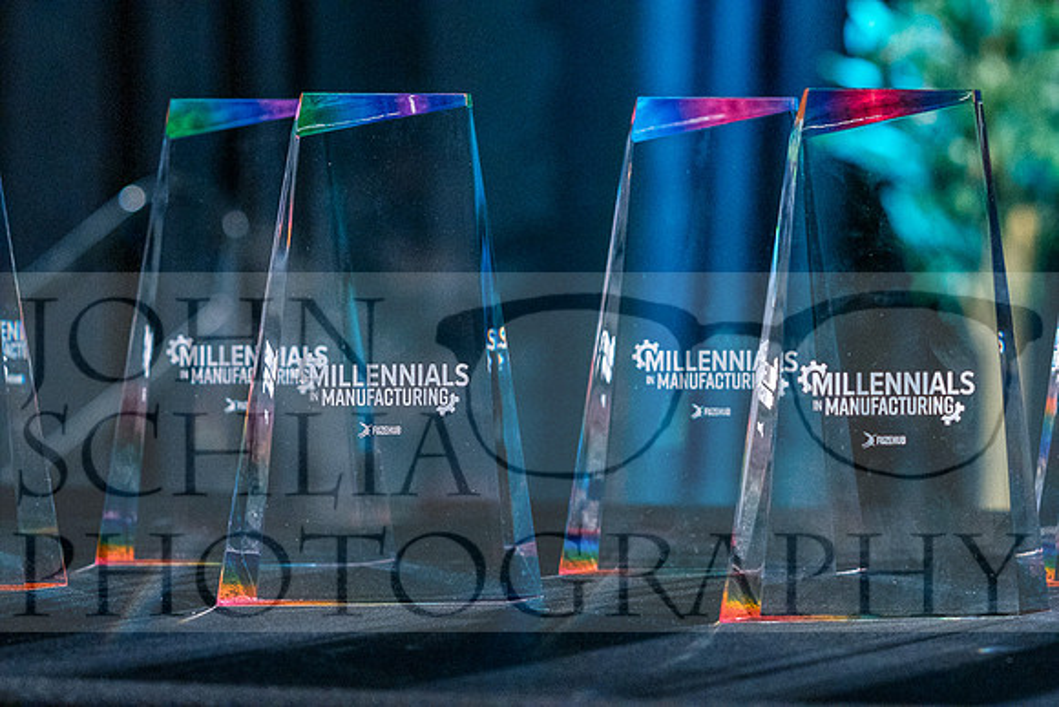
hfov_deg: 19.5
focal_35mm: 105
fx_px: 3089
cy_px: 354
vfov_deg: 13.0
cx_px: 530
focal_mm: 70
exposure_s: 1/100
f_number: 3.5
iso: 3200
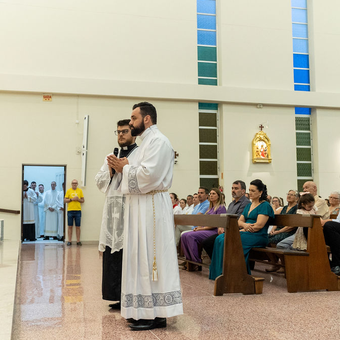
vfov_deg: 41.9
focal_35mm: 40
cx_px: 141
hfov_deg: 41.7
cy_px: 172
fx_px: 444
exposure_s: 1/200
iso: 2000
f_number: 3.2
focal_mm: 20
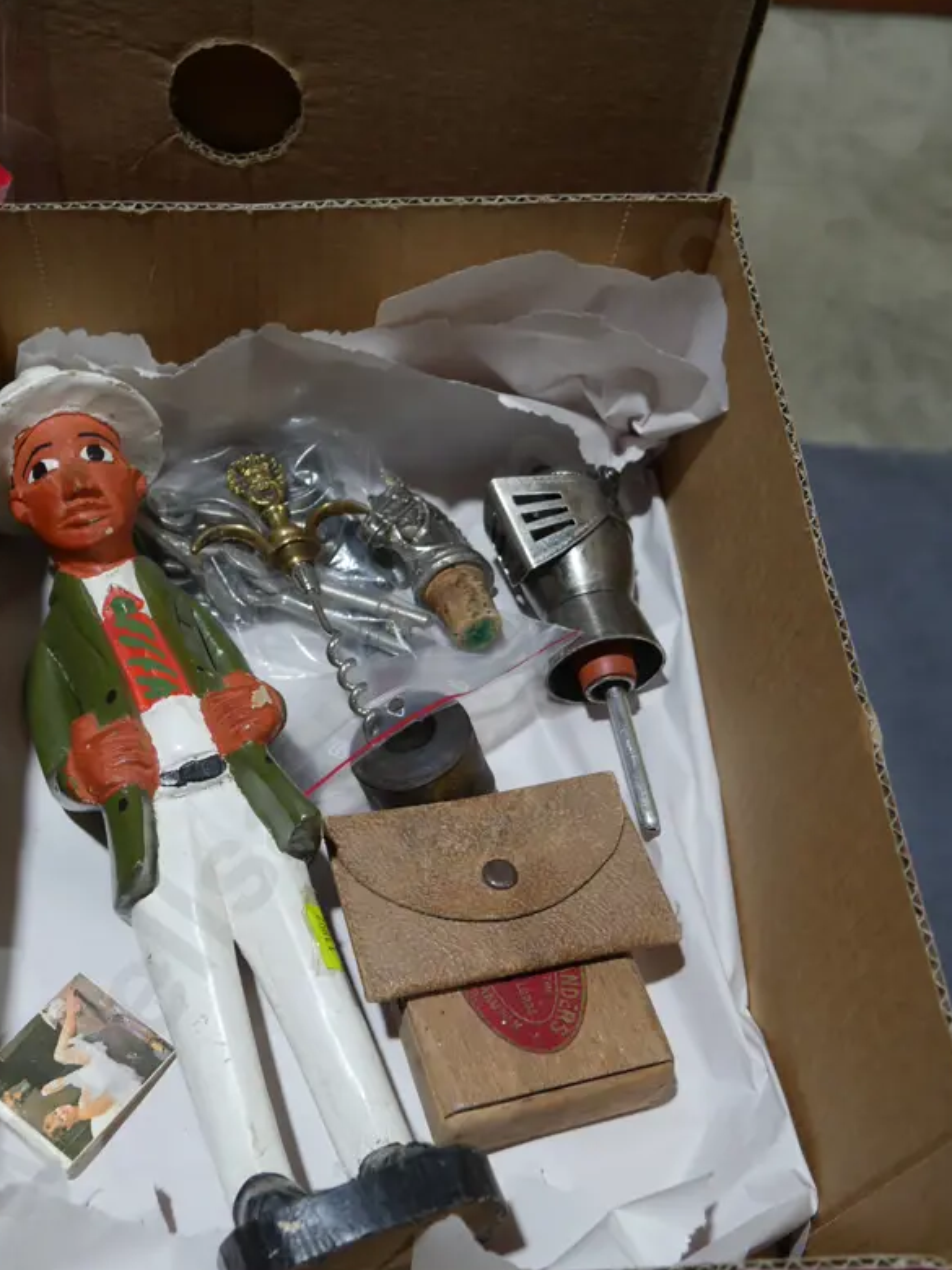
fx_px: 1540
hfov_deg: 34.1
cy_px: 738
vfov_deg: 44.6
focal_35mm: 42
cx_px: 340
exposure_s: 1/100
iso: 200
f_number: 3.6
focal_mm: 16
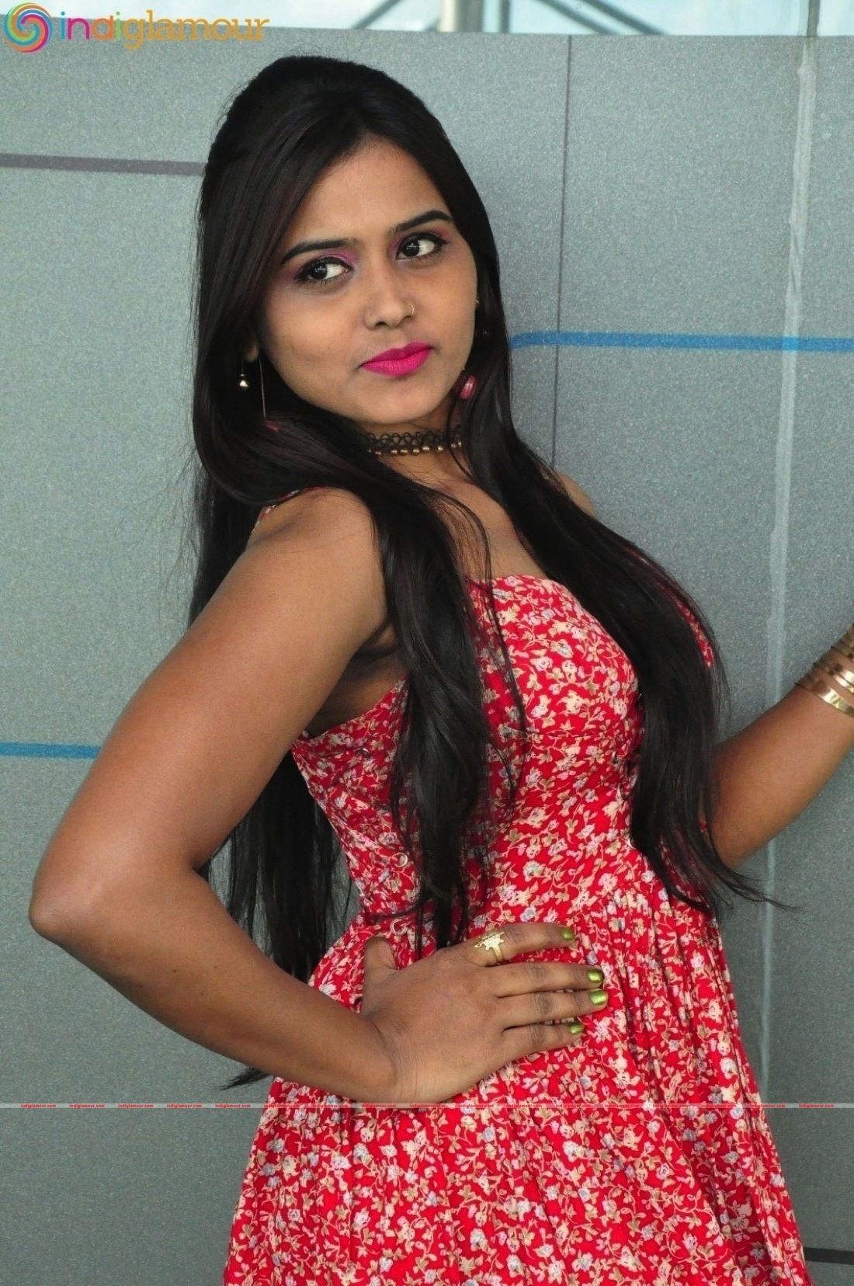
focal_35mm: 93
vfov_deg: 21.9
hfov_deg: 14.7
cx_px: 427
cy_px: 643
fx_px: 3317
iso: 3200
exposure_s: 1/125
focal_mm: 62
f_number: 6.3
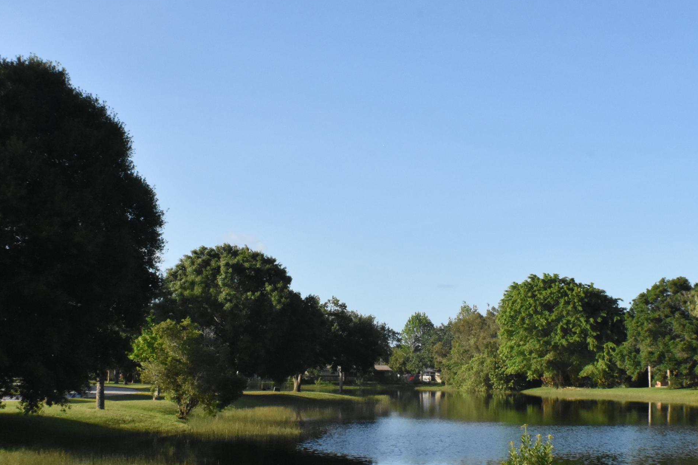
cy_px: 275
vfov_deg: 18.5
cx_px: 391
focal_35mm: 74
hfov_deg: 27.4
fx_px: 1431
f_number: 16
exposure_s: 1/1000
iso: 3200
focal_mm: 31
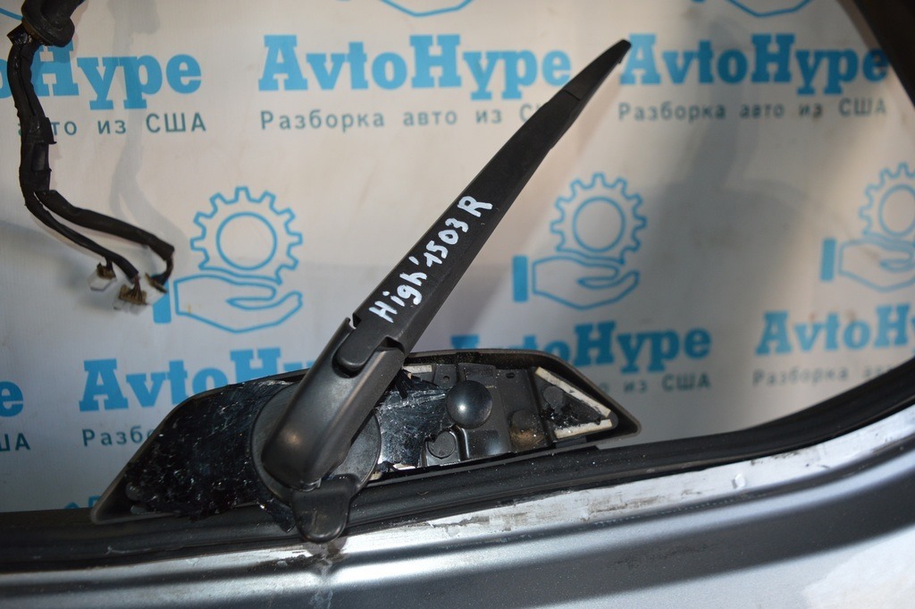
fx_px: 762
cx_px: 458
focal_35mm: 30
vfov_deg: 43.5
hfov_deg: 62.0
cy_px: 304
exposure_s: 1/60
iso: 400
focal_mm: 20
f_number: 3.5
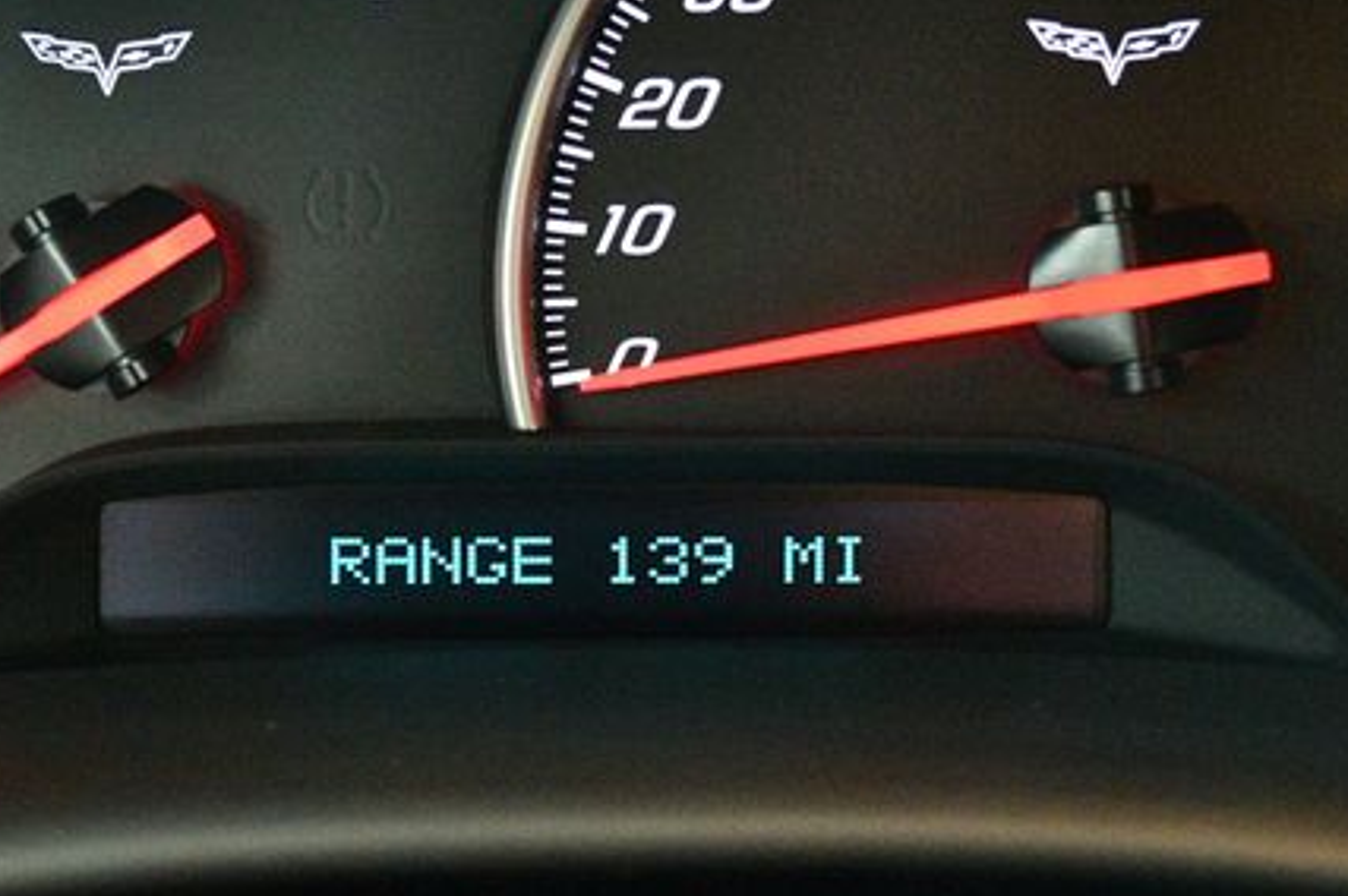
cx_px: 606
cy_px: 442
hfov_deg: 28.1
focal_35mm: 72
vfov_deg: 18.9
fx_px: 2694
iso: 12800
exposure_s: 1/50
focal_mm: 32
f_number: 4.8
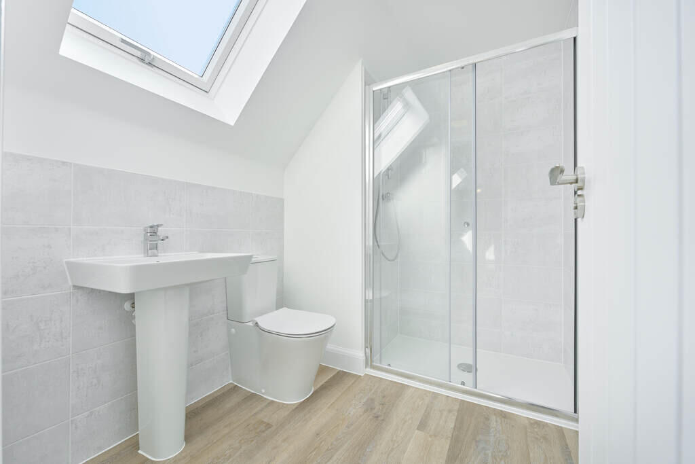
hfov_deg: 104.2
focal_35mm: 14
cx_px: 348
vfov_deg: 81.2
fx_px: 270
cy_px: 232
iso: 100
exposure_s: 1/40
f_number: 10
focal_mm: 14
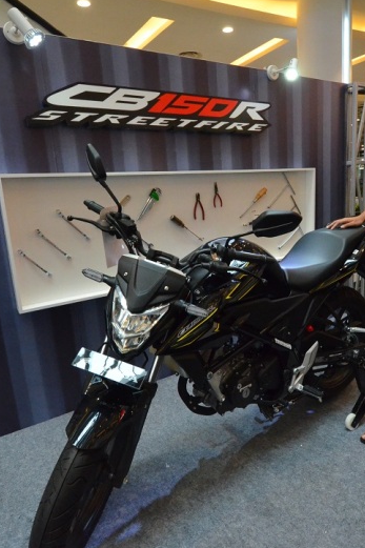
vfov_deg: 76.1
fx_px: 350
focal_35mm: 23
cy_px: 273
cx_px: 226
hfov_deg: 54.5
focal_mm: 10
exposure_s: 1/125
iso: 3200
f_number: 5.6
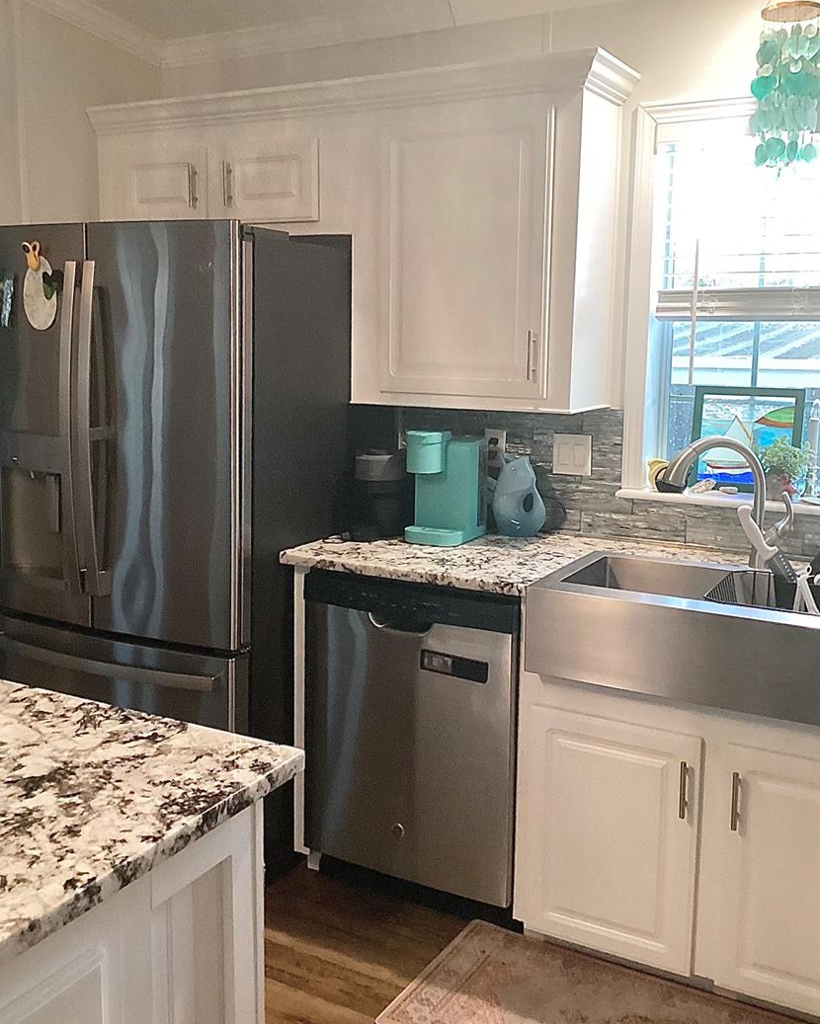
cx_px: 390
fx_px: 1061
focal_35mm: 35
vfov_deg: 51.4
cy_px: 460
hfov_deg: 42.2
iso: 320
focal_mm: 3.3
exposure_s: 1/60
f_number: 2.4
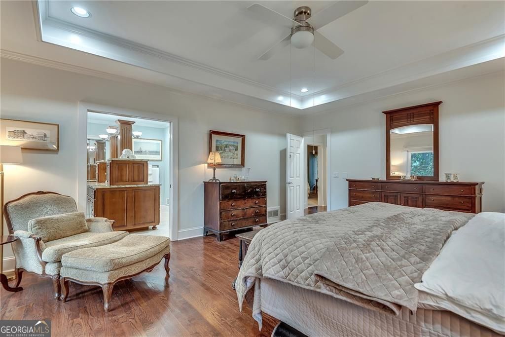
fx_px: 224
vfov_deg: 73.8
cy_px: 168
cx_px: 252
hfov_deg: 96.7
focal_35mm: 16
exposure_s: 1/5
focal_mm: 16
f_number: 8
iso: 400
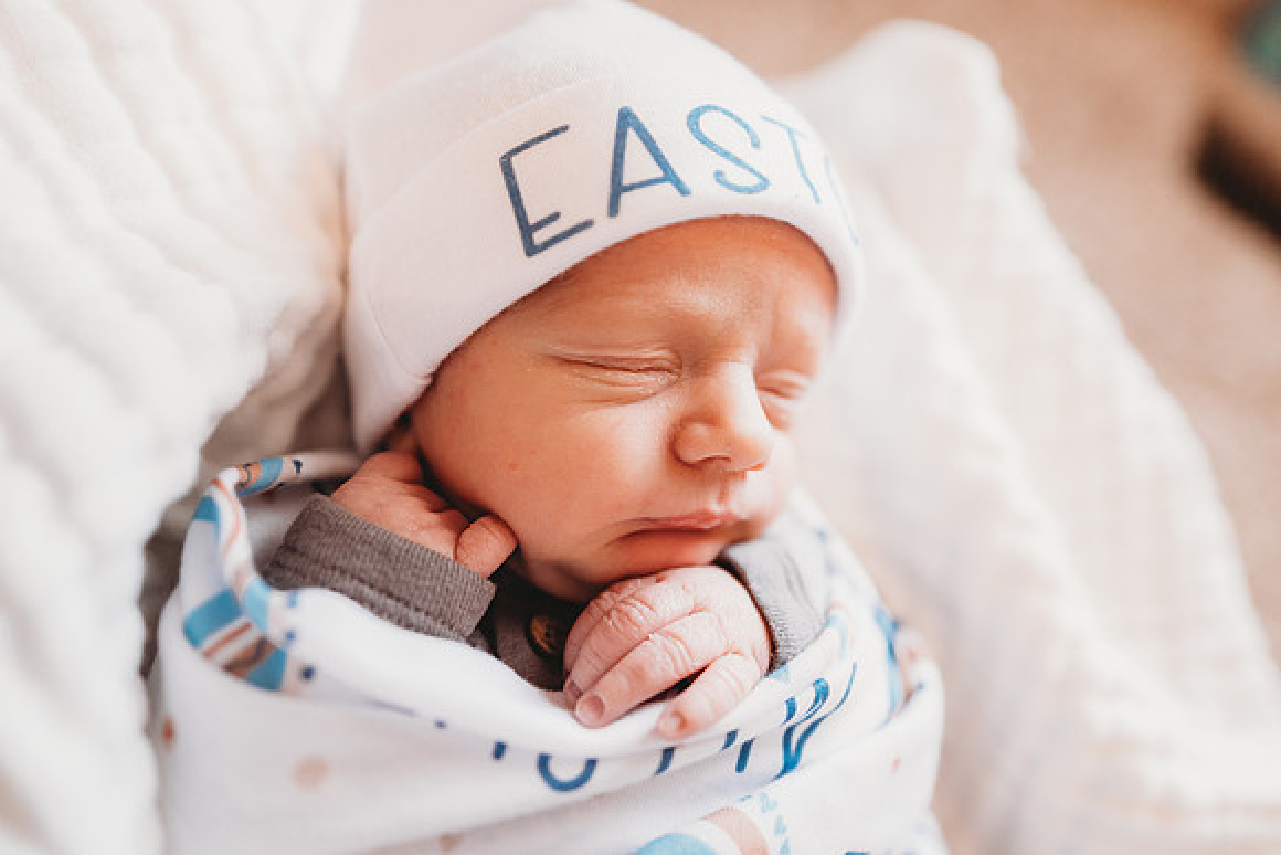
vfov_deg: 53.2
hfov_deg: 73.7
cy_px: 428
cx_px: 640
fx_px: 854
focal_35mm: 24
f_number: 2.2
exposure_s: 1/160
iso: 500
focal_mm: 24
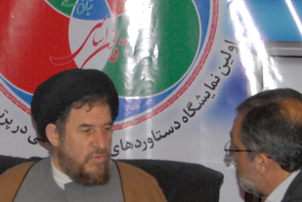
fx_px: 1705
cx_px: 31
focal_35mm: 203
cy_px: 107
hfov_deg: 10.1
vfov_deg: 6.8
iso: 1250
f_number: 7.1
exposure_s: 1/60
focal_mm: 40
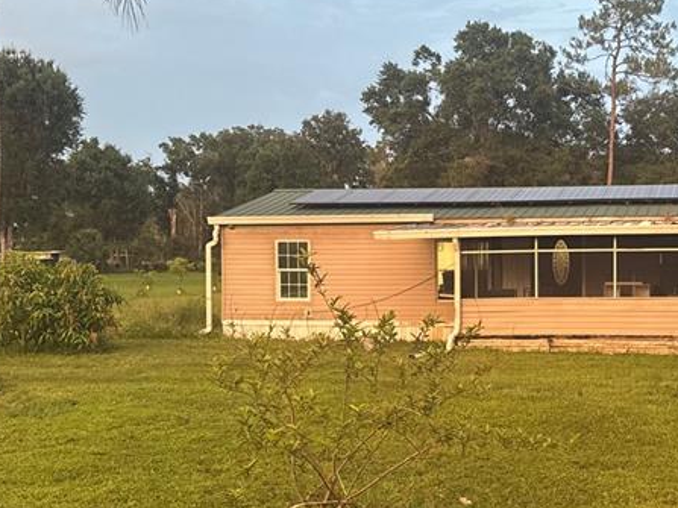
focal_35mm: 55
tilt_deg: -3.8
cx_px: 538
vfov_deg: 26.5
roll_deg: +0.9
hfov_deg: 33.9
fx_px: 1077
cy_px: 294
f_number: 1.78
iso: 200
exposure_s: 1/61
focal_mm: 6.76
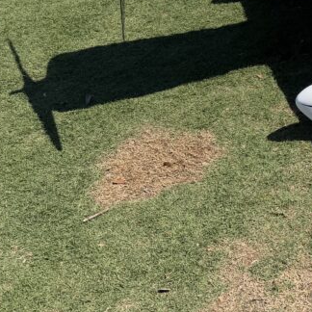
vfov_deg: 24.3
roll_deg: +1.5
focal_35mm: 67
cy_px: -15
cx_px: 480
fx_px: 683
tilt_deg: -28.8
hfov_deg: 21.3
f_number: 1.78
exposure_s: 1/6711
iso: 100
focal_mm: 6.76
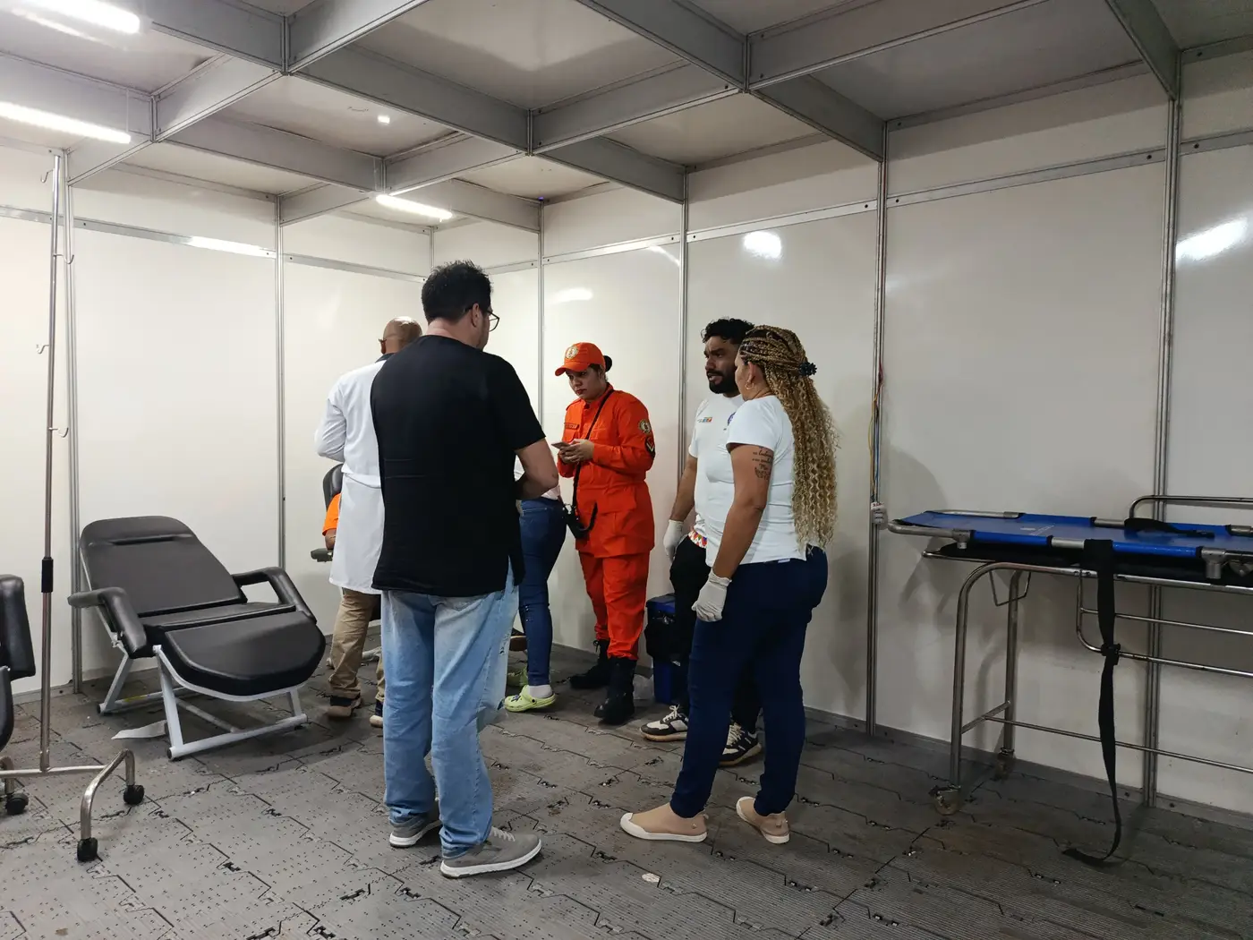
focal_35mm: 24
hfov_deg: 71.6
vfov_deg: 56.8
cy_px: 470
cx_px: 626
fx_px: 869
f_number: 1.7
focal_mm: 5.24
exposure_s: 1/60
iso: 1022
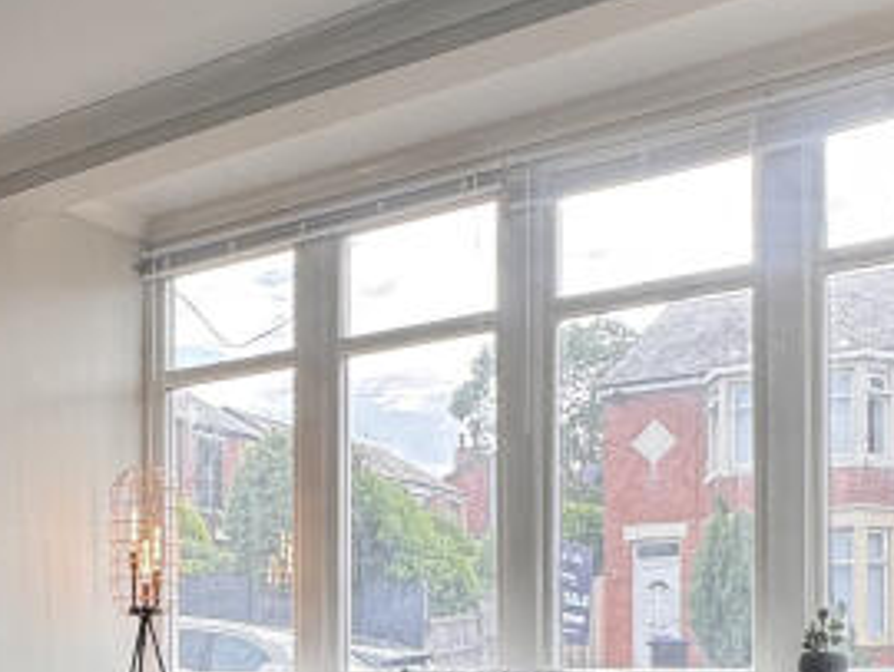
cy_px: 672
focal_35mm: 53
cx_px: 166
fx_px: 1370
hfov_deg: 34.9
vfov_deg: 26.1
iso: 40
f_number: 2.2
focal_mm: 2.22
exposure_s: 1/168
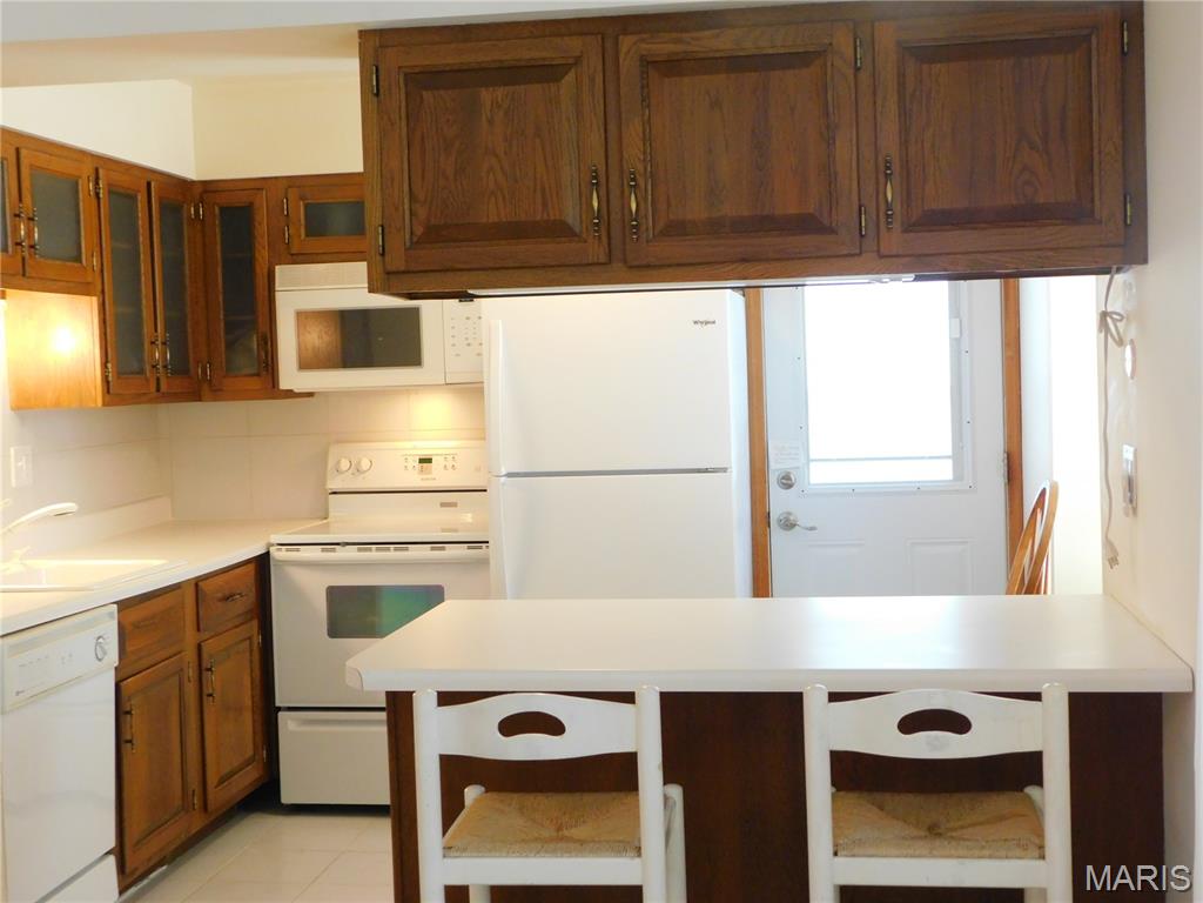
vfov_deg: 32.2
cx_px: 602
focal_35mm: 45
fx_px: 1564
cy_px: 452
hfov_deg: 42.1
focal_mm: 8
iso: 400
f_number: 3.7
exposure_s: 1/20
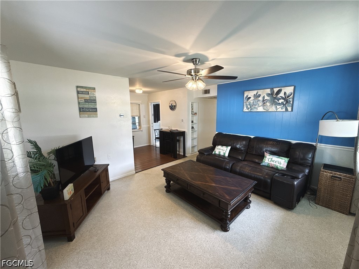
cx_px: 180
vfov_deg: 85.7
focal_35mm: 14
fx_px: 145
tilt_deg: -9.0
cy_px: 134
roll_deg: +0.2
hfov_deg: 102.1
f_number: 2.2
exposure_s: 1/60
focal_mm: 2.22
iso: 160
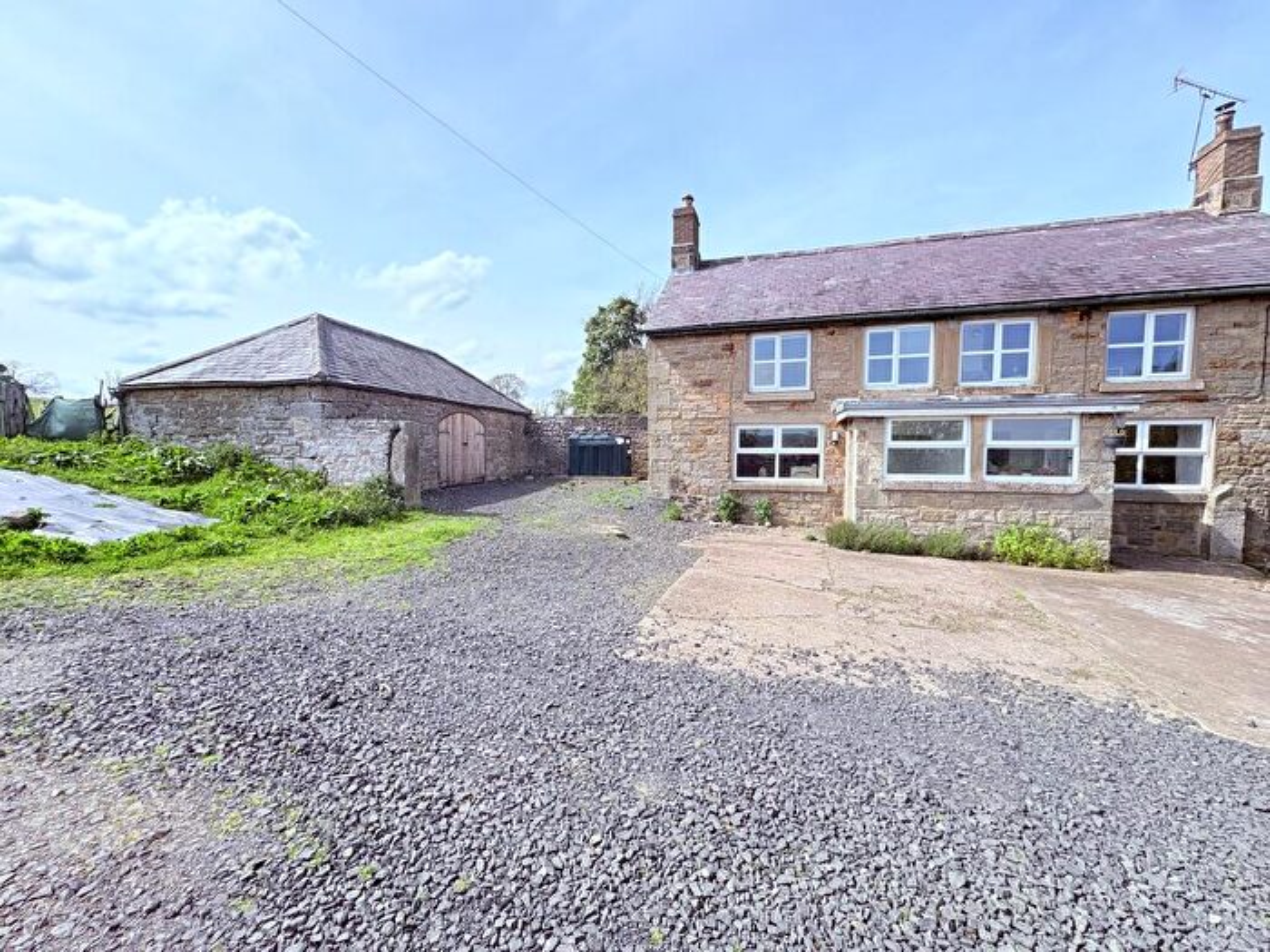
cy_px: 476
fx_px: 514
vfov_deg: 85.7
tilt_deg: -3.3
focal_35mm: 14
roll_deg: -0.4
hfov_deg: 102.1
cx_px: 635
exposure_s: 1/1477
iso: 50
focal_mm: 2.22
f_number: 2.2
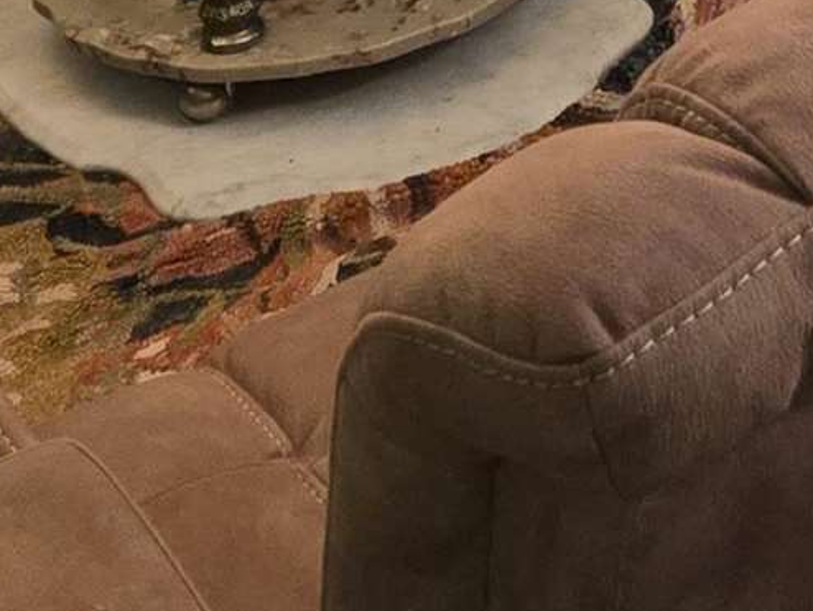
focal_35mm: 143
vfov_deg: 8.8
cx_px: 961
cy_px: -1130
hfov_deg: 13.4
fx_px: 3360
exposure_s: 1/120
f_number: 1.8
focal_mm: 5.4
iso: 400
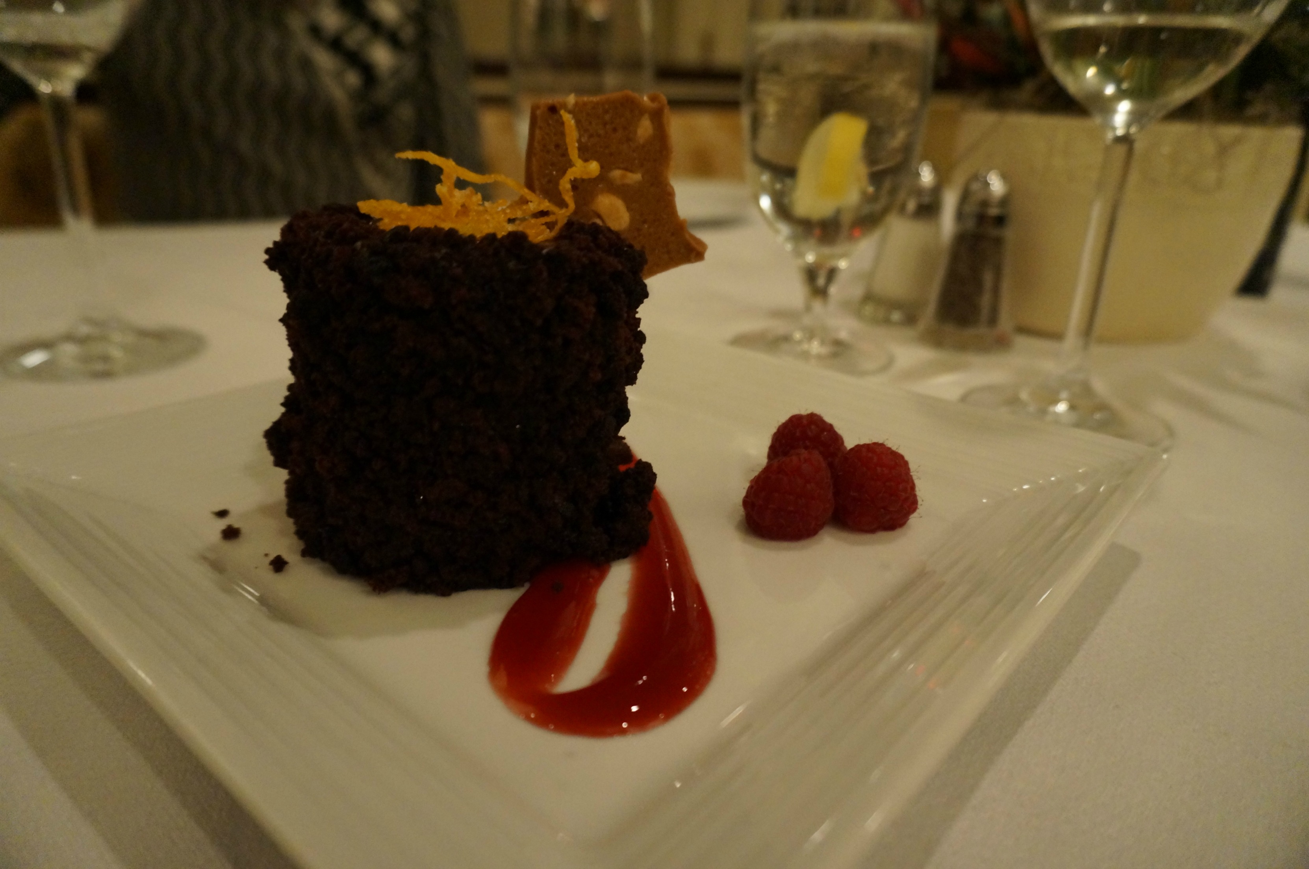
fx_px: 872
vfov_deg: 53.0
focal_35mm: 24
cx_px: 654
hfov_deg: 73.8
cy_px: 434
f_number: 3.5
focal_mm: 16
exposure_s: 1/30
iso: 3200
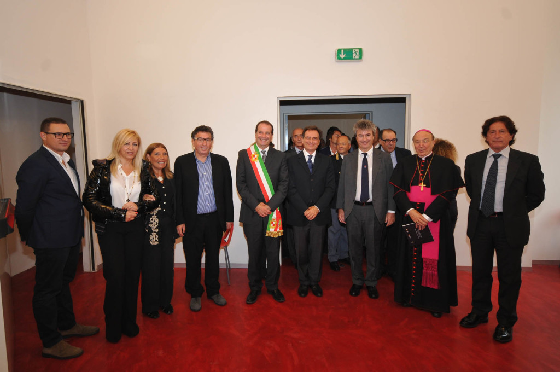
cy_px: 186
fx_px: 303
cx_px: 280
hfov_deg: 85.5
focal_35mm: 20
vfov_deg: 63.1
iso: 400
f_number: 4.5
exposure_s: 1/60
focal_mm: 13
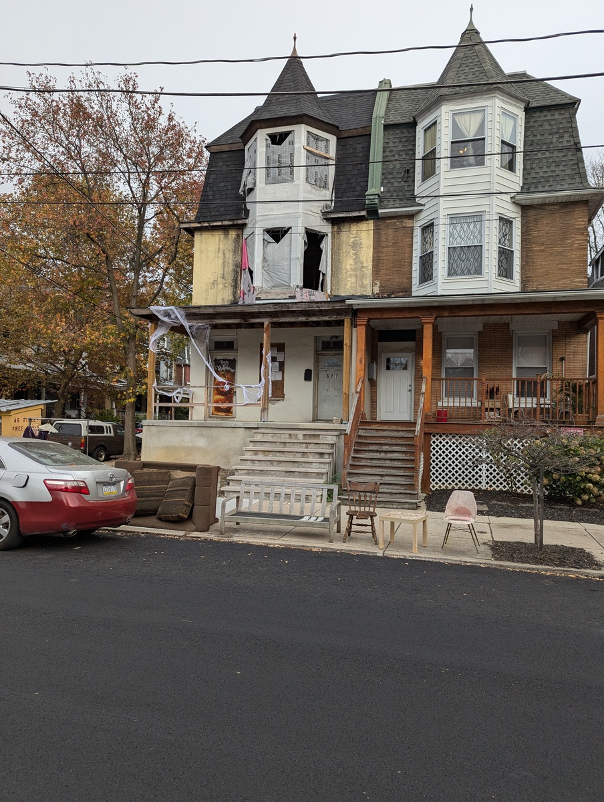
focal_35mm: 24
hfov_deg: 57.0
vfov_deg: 71.5
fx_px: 557
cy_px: 401
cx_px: 302
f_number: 1.85
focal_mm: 6.81
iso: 51
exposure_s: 1/404
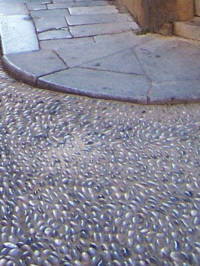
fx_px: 1186
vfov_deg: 11.7
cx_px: -182
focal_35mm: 154
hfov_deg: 9.1
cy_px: -240
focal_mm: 6.3
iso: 80
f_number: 2.8
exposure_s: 1/180
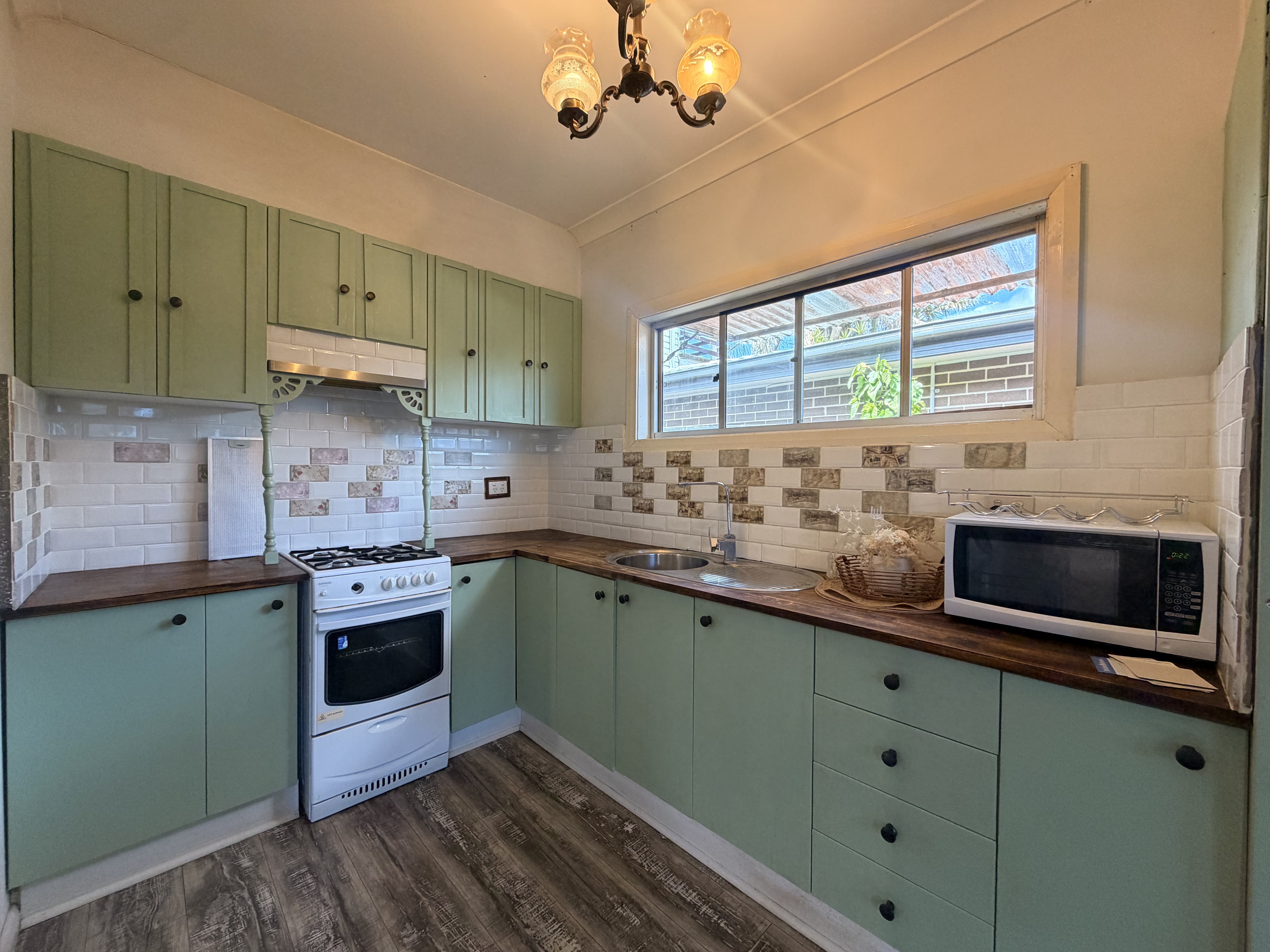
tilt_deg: -0.7
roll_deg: +0.0
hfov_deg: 102.1
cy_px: 476
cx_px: 635
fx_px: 514
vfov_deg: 85.7
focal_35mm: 14
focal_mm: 2.22
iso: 200
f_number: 2.2
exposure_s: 1/50
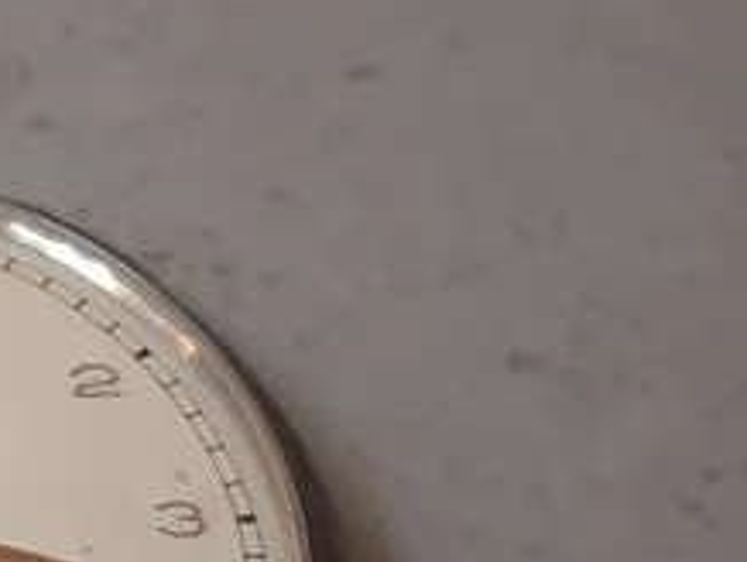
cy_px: 497
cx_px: -291
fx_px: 2139
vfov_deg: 14.8
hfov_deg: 18.1
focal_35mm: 99
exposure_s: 1/50
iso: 320
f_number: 1.8
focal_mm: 4
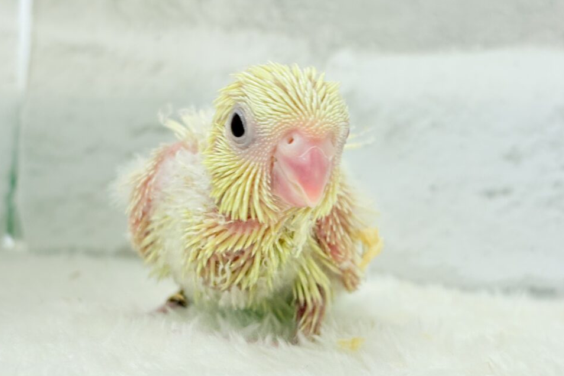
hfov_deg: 29.7
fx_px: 1065
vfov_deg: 20.0
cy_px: 184
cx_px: 281
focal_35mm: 68
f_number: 1.6
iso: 80
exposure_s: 1/100
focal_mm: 5.96
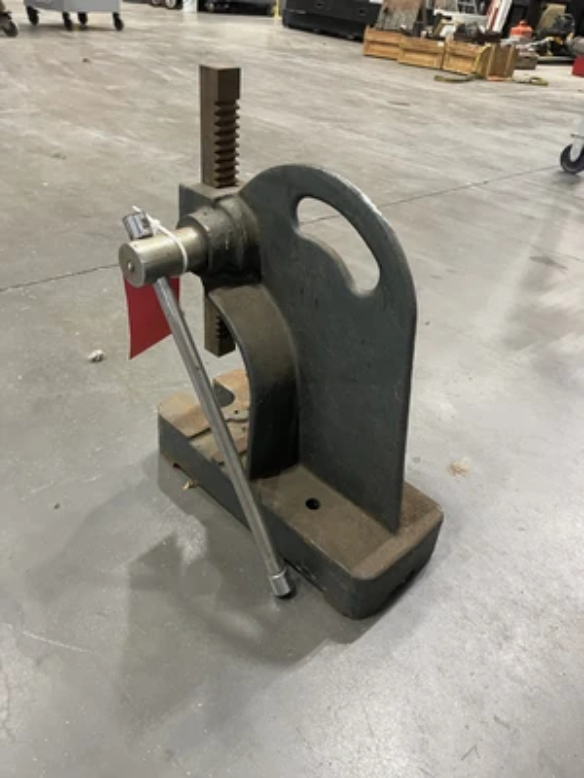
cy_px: 389
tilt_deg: -34.0
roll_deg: -7.2
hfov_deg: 54.9
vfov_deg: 69.4
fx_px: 562
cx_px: 292
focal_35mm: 25
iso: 400
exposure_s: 1/60
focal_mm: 5.1
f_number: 1.6
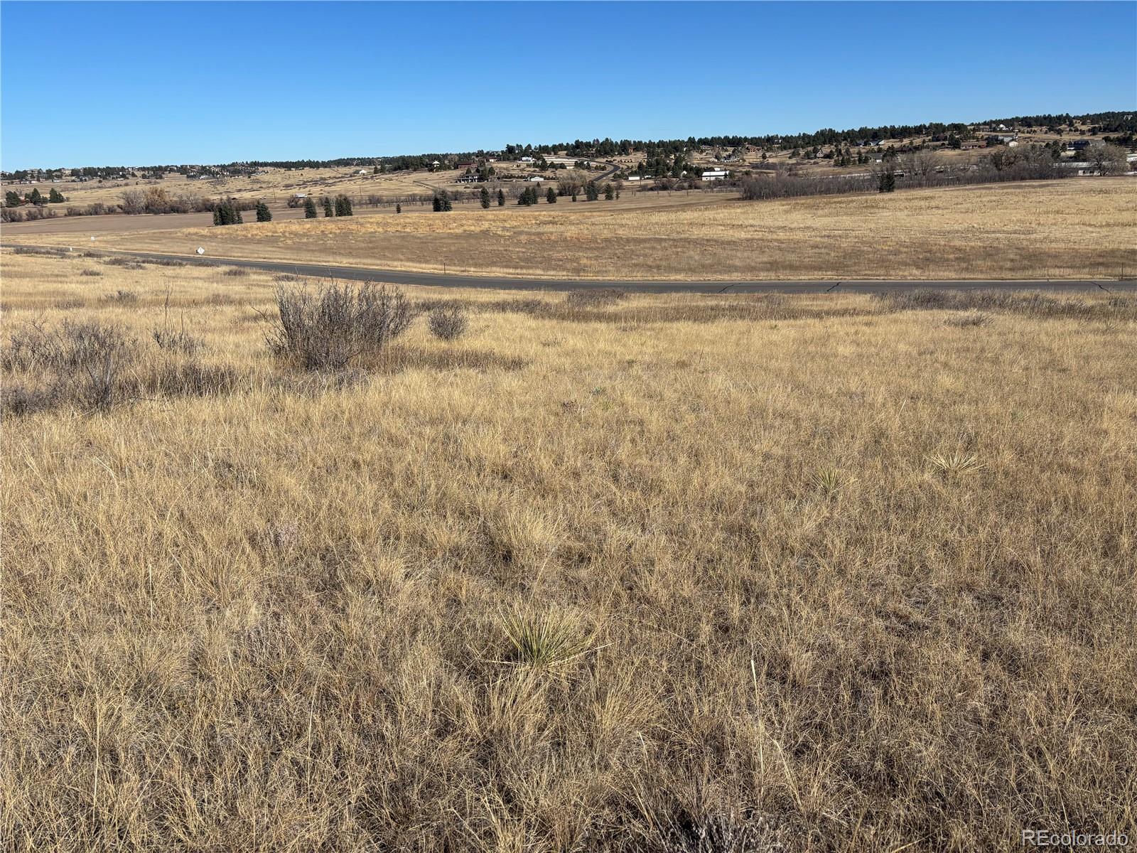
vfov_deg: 53.1
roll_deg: +1.6
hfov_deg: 67.3
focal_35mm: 26
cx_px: 568
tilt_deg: -16.3
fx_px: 854
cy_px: 426
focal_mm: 5.96
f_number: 1.6
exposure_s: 1/5618
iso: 50
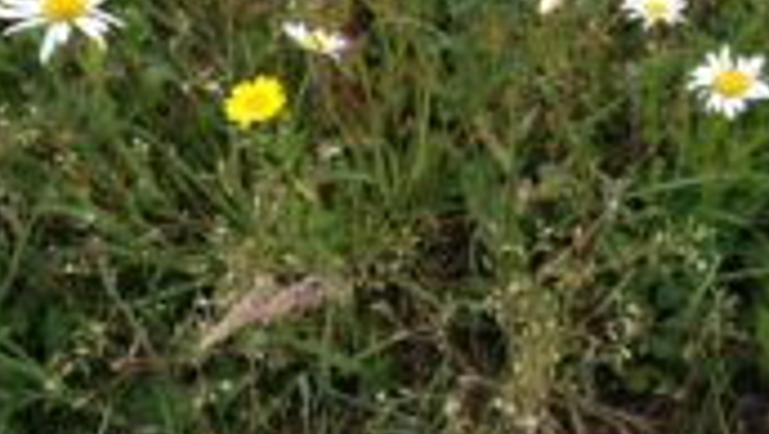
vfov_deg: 14.1
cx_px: 393
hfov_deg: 25.6
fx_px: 1693
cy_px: -87
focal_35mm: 83
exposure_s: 1/569
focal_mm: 4.28
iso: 50
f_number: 2.4
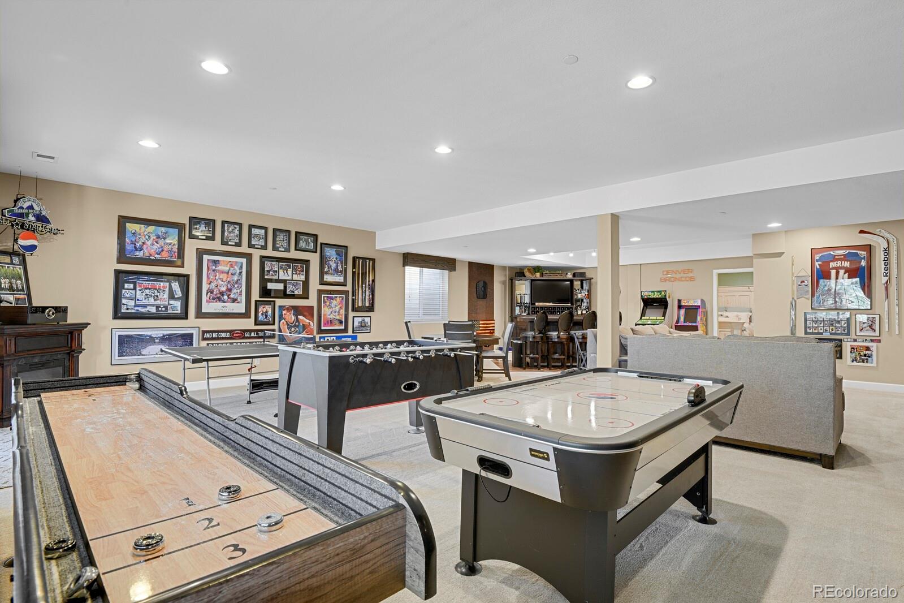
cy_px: 302
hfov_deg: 93.3
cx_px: 452
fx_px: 427
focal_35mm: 17
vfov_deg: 70.4
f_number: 8
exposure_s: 10
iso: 250
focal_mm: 17
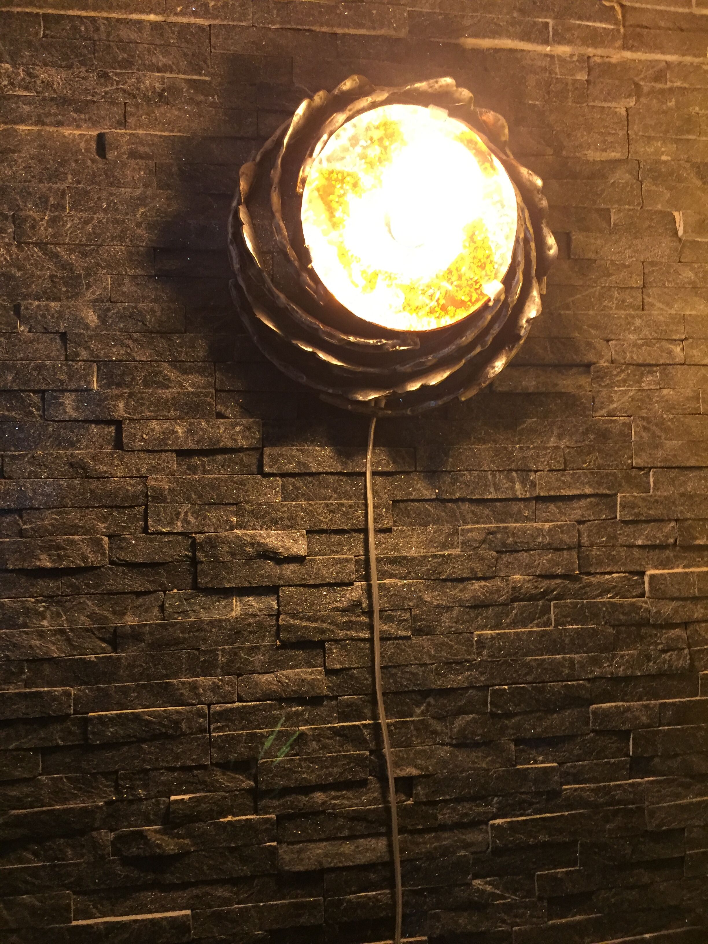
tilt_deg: +0.8
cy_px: 472
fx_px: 791
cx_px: 354
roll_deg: +1.5
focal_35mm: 29
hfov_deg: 48.2
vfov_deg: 61.7
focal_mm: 4.15
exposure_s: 1/33
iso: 250
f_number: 2.2
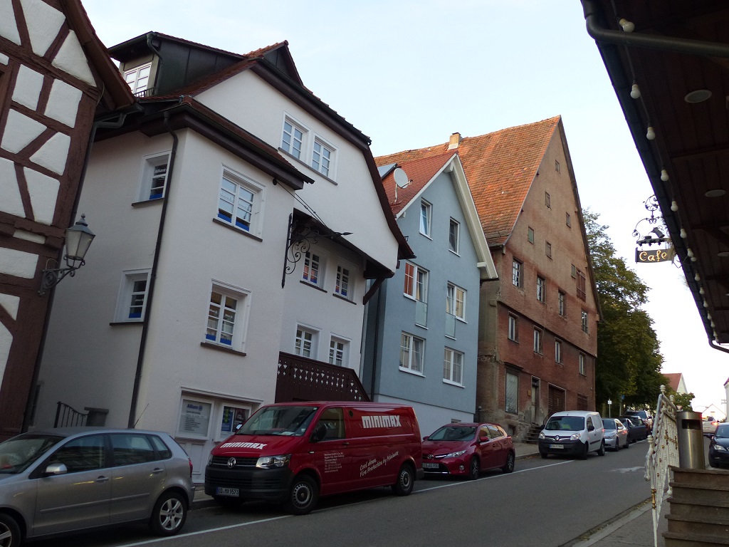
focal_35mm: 32
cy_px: 274
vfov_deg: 44.2
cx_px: 364
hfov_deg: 56.8
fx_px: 674
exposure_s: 1/60
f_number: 2.8
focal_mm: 5.7
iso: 250
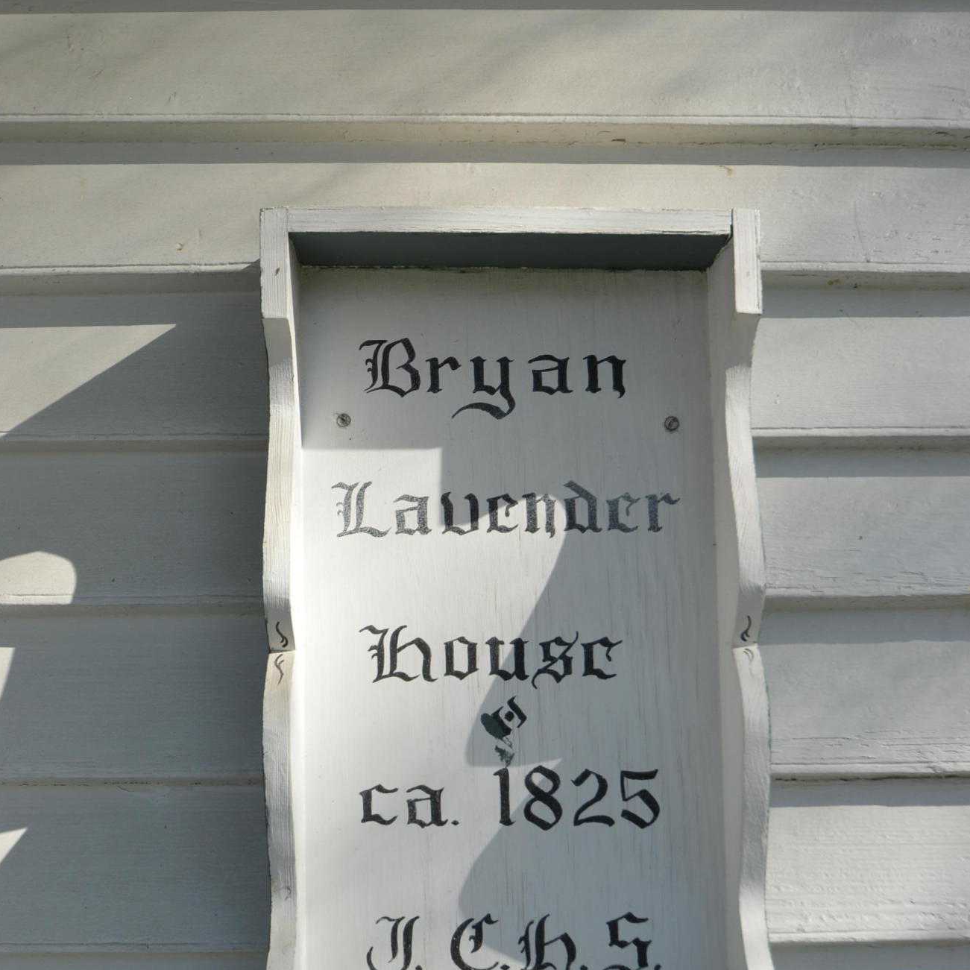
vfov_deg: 36.0
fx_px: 1490
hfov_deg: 36.1
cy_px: 565
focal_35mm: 47
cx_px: 492
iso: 100
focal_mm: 24
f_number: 6.3
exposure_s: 1/200
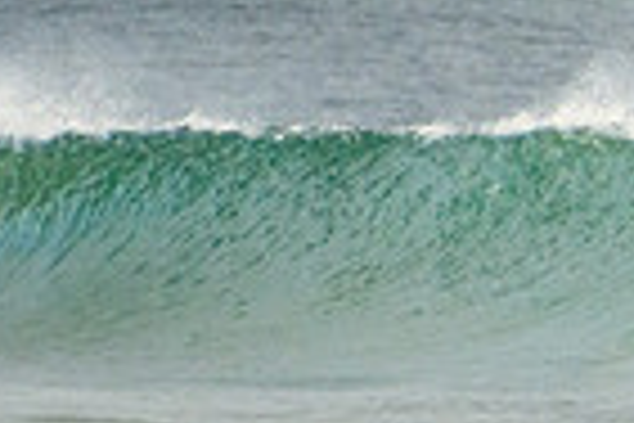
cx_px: 1447
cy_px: 306
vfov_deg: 0.6
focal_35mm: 2271
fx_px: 39992
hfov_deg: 0.9
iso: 1000
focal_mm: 400
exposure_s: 1/2000
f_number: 5.6
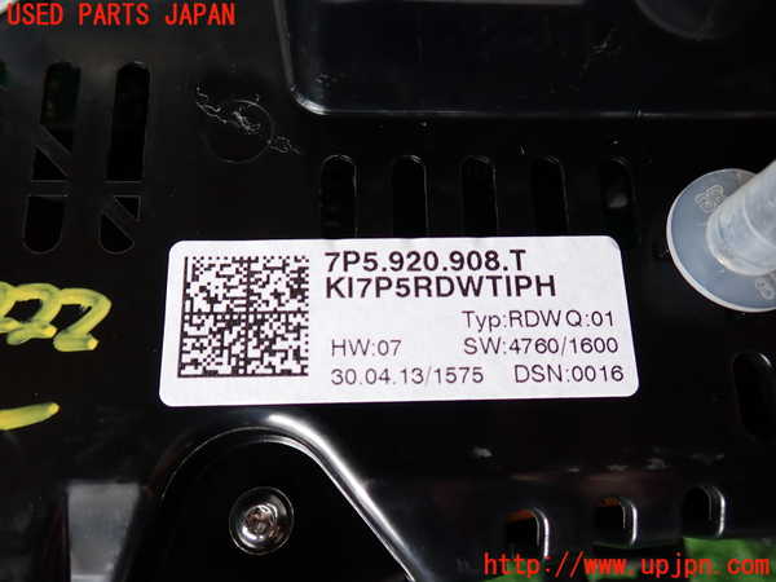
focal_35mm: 30
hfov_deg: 60.0
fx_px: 673
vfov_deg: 46.8
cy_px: 291
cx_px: 388
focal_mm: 5.4
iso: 160
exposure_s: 1/60
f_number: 2.3
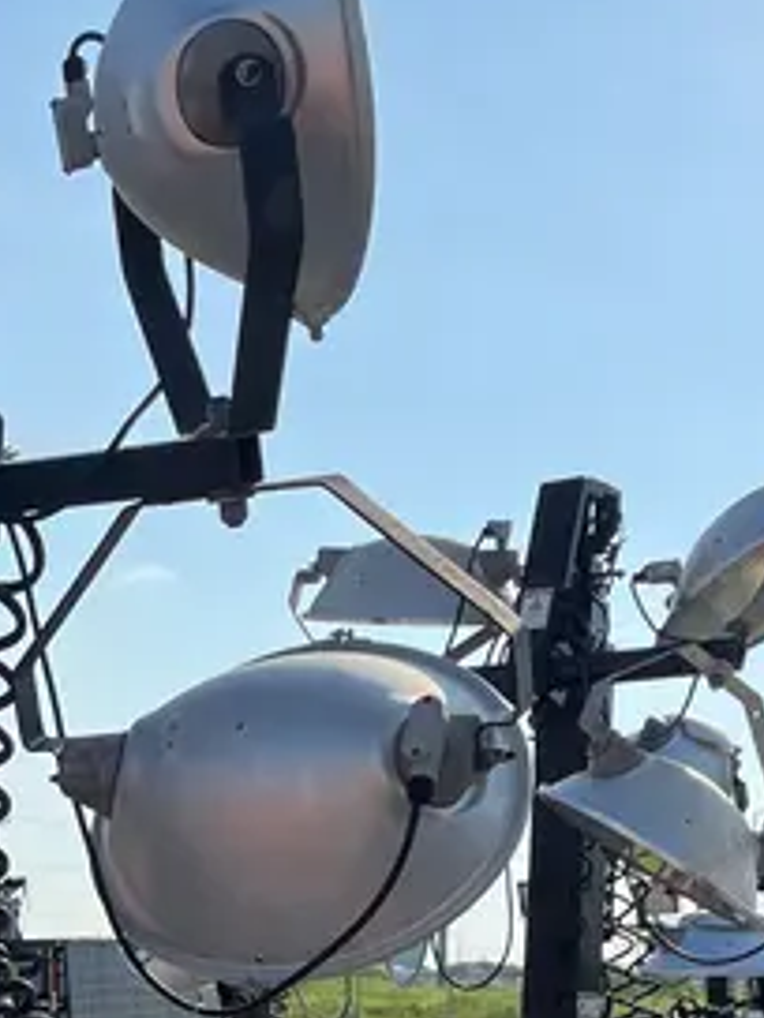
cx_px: 79
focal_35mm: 70
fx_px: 2060
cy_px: 1166
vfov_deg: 25.4
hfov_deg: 20.6
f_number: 1.6
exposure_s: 1/4651
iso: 50
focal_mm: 5.1
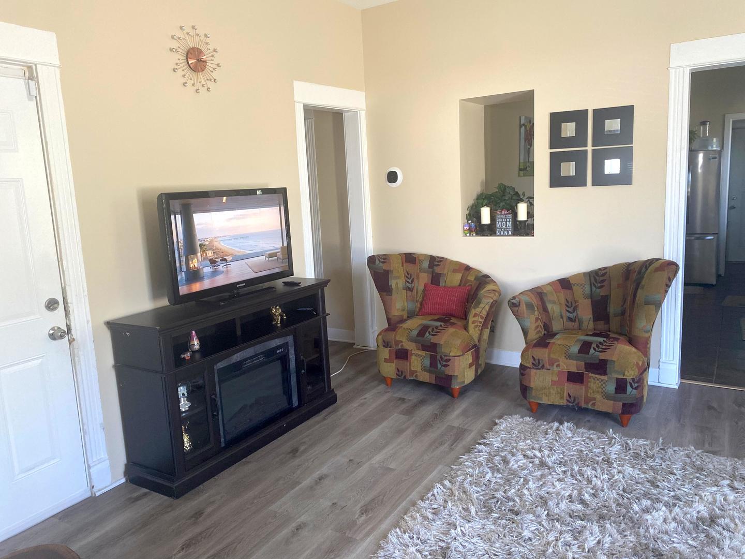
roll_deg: +2.2
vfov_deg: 53.1
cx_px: 372
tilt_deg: -9.6
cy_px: 280
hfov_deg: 67.3
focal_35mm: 26
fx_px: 560
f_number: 1.8
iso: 125
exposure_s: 1/53
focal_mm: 4.25
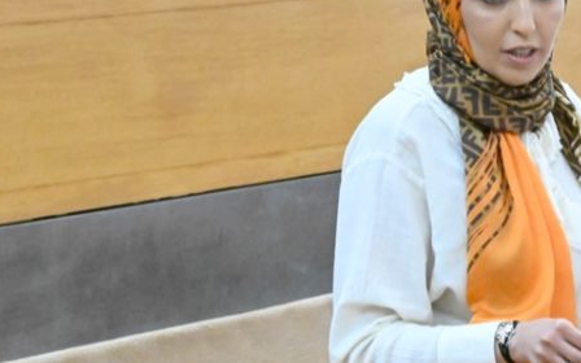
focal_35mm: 208
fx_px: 3293
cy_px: 166
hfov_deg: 10.1
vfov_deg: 6.3
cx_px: 475
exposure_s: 1/200
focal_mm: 122
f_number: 22
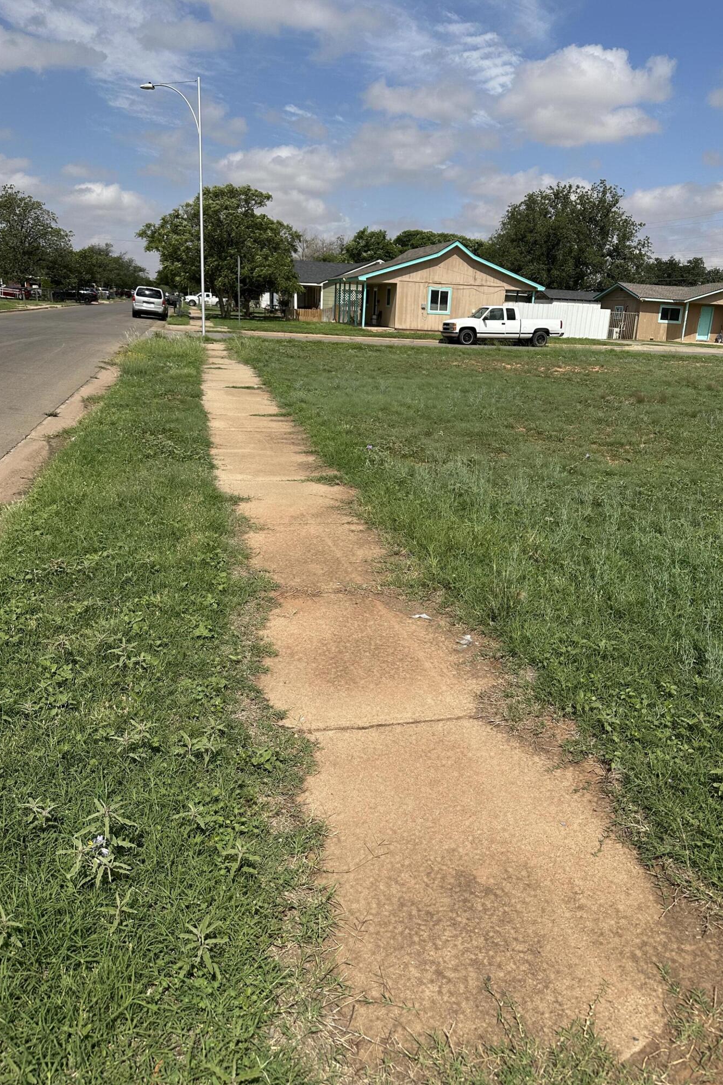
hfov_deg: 51.3
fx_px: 753
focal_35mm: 25
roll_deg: -4.6
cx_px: 379
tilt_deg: -18.0
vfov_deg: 71.5
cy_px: 543
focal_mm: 6.86
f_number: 1.78
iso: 80
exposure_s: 1/7576
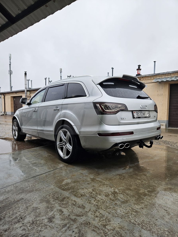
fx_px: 158
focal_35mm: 23
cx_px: 89
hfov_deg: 58.9
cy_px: 118
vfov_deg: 73.9
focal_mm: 5.4
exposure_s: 1/180
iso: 25
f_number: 1.8
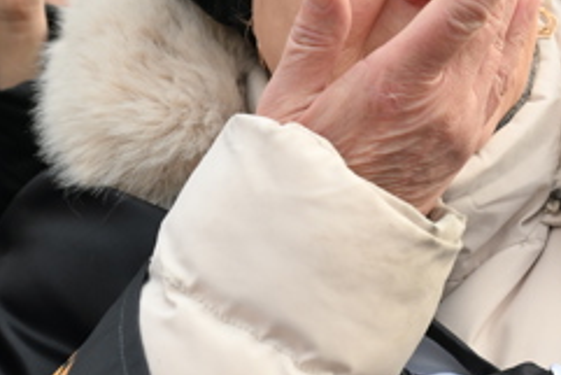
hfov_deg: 24.4
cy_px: 130
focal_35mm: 83
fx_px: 1294
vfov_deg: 16.4
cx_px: 354
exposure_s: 1/1000
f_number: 4.5
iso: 1250
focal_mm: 29
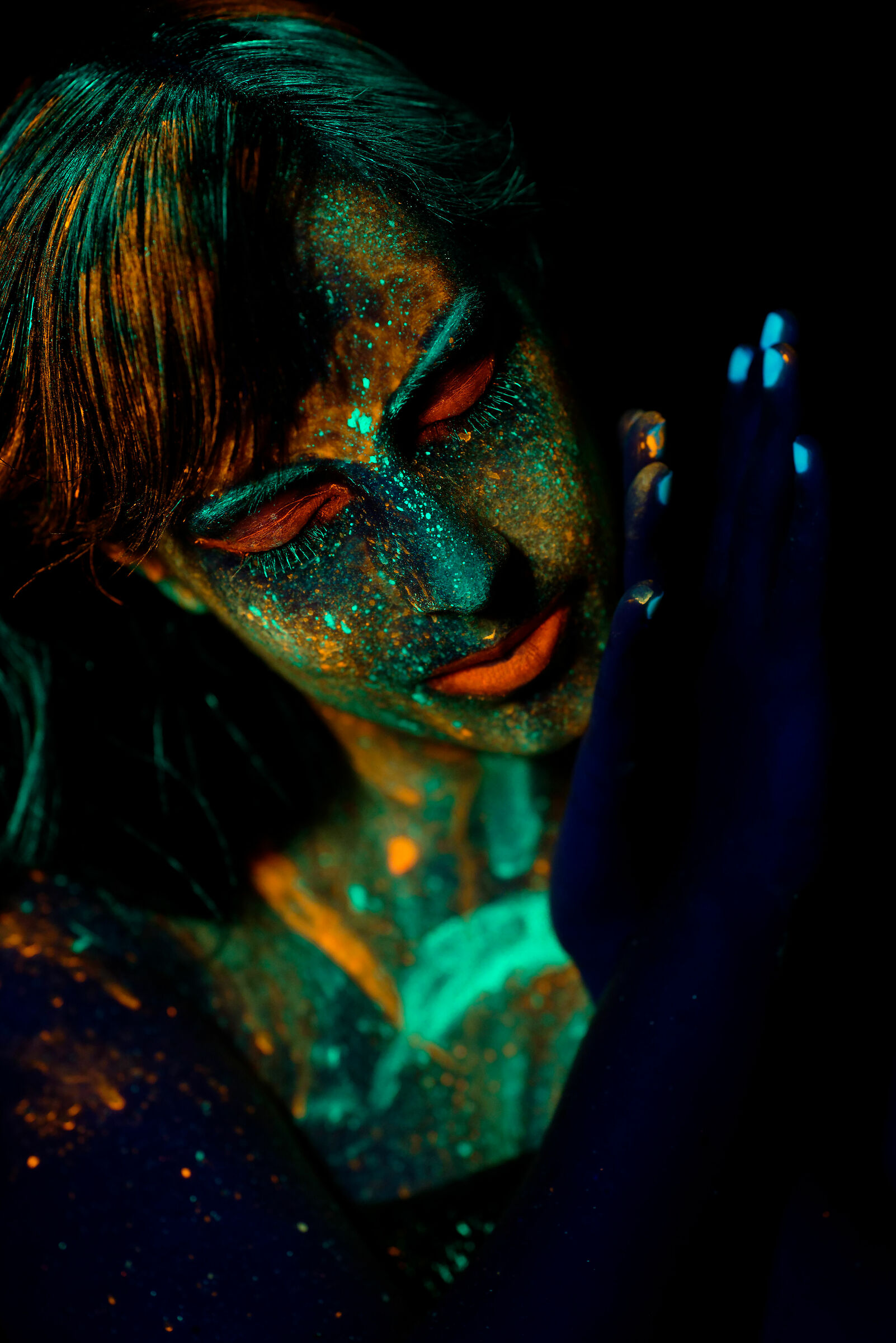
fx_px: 3170
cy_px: 672
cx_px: 448
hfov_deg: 16.1
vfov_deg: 23.9
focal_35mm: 85
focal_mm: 85
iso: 1250
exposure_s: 1/100
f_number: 2.8
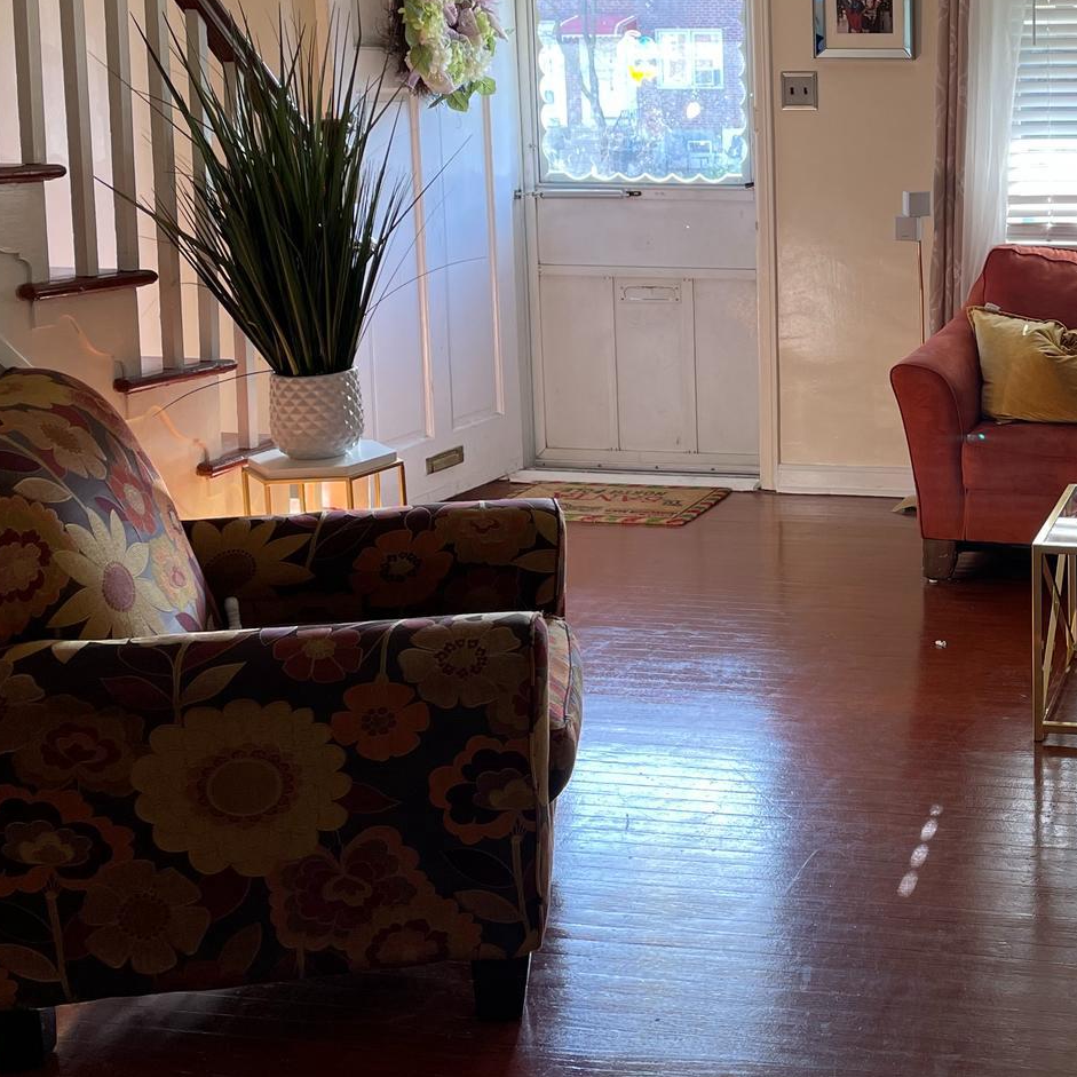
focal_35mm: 50
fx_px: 1760
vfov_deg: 33.6
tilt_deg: -7.5
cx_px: 1012
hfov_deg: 32.0
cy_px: 338
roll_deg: +0.9
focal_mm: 4.2
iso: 64
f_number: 1.6
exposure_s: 1/120
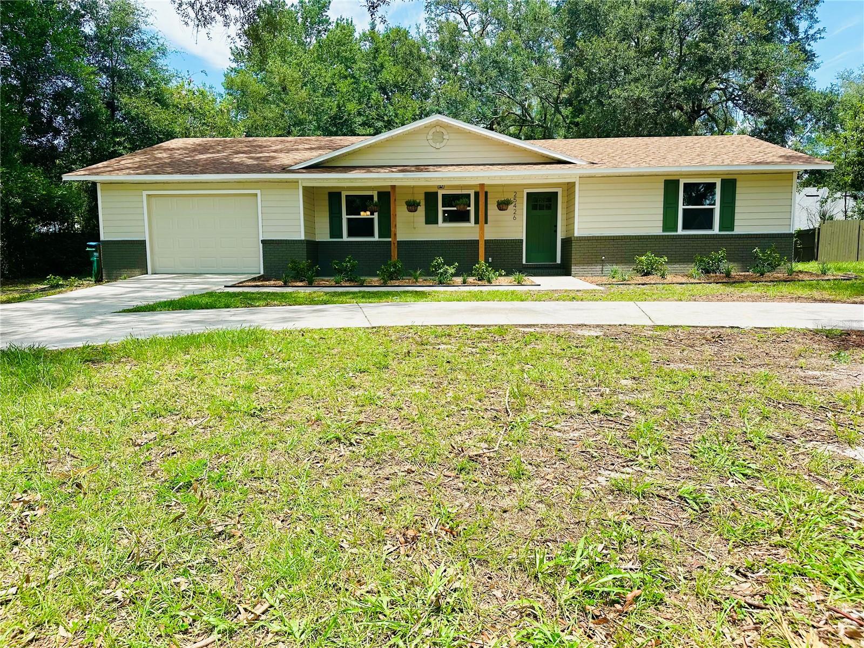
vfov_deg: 56.8
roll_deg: +0.7
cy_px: 324
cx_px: 432
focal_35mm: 24
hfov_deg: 71.6
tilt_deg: -4.6
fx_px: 599
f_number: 1.78
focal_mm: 6.86
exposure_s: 1/3356
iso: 80
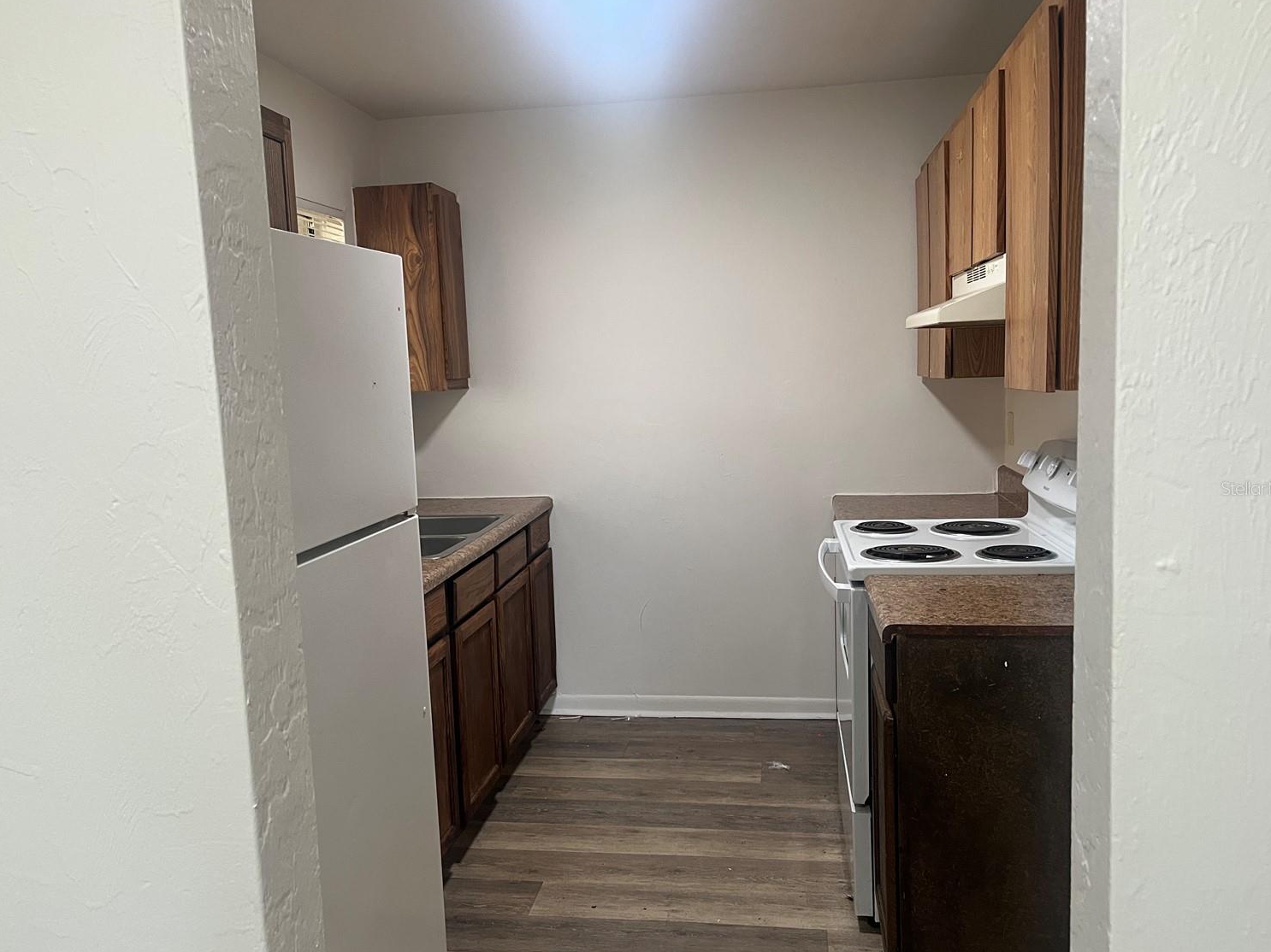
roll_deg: +1.8
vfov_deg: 49.7
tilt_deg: -6.5
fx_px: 1028
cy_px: 488
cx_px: 618
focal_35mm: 28
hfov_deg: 63.4
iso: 125
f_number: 1.6
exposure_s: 1/60
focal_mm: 5.1
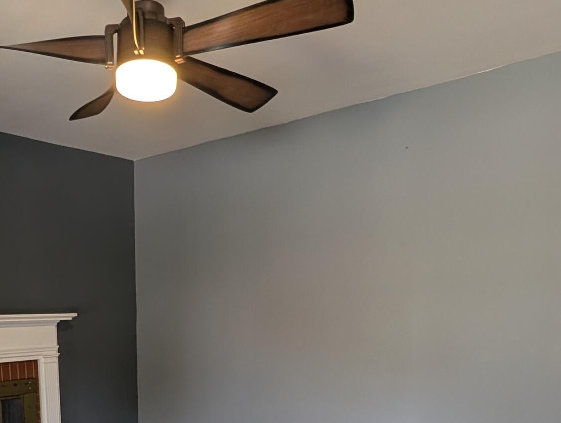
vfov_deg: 40.3
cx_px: 157
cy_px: 395
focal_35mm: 32
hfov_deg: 54.7
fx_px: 519
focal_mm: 2.02
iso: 61
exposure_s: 1/60
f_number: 1.7
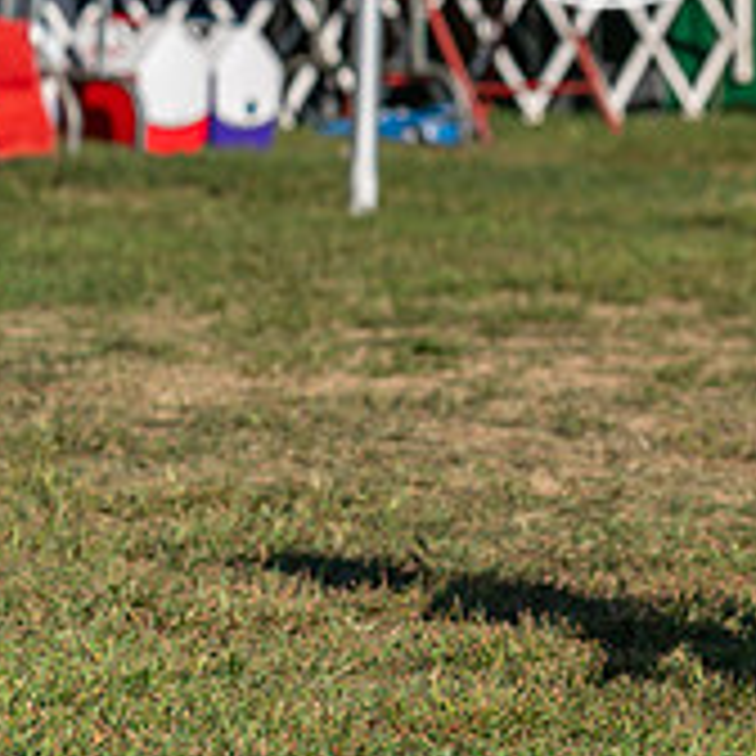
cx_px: 1235
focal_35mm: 380
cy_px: 104
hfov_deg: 4.6
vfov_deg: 4.6
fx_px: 9389
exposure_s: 1/1250
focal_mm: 111
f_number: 4.5
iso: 100
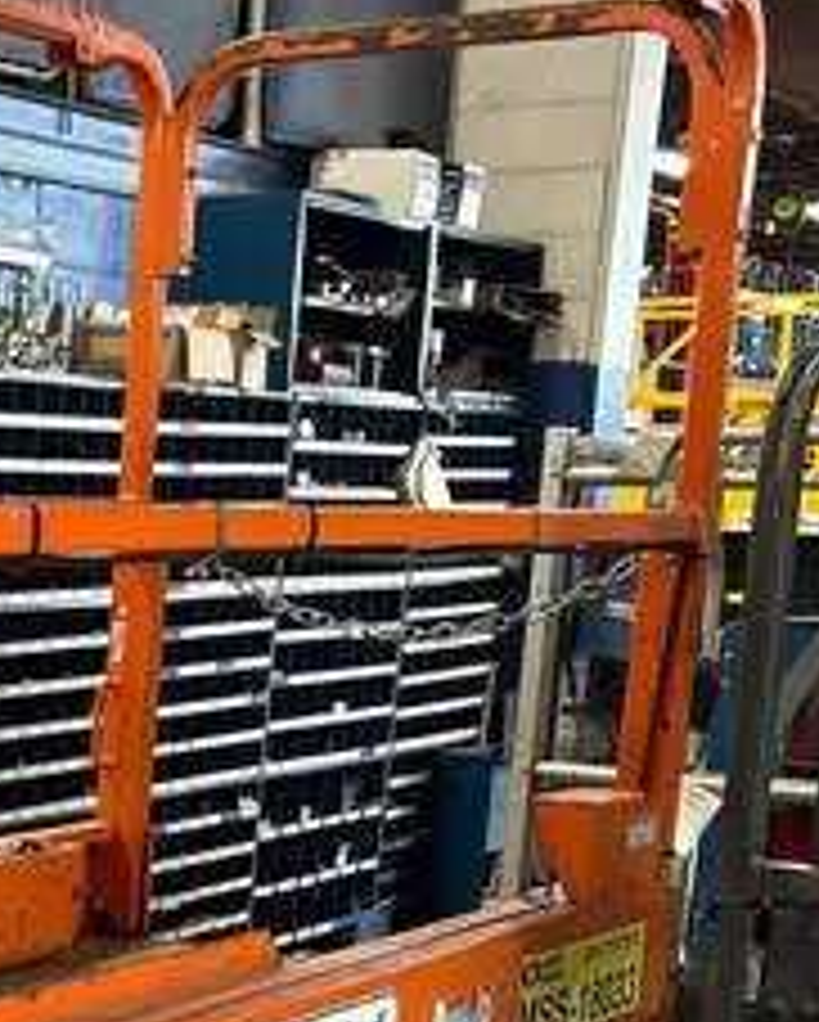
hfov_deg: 17.5
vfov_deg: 22.3
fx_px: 2481
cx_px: -274
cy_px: 1051
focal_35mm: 82
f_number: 1.5
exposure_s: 1/42
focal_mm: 5.7
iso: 160
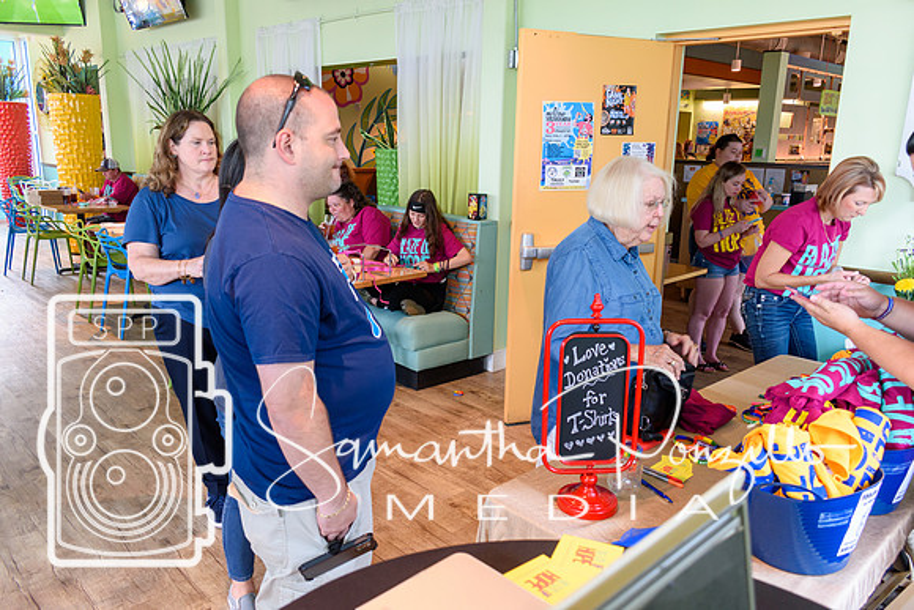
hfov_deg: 67.4
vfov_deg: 48.0
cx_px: 457
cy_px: 305
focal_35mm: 27
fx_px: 686
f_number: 4
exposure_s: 1/30
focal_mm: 18
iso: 720
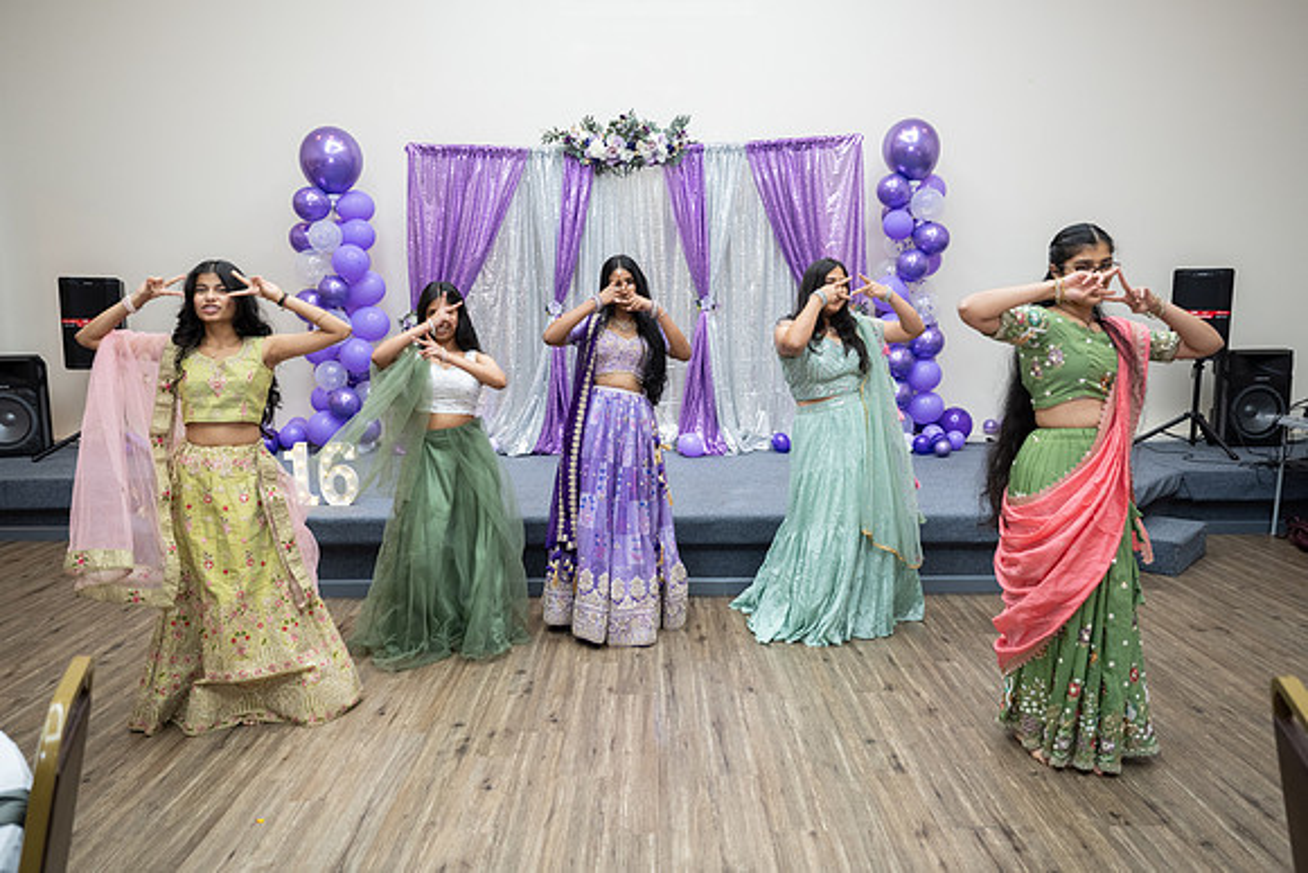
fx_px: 945
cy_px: 436
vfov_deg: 49.6
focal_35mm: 26
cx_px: 654
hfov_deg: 69.4
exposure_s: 1/160
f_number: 3.5
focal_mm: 26
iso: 1000
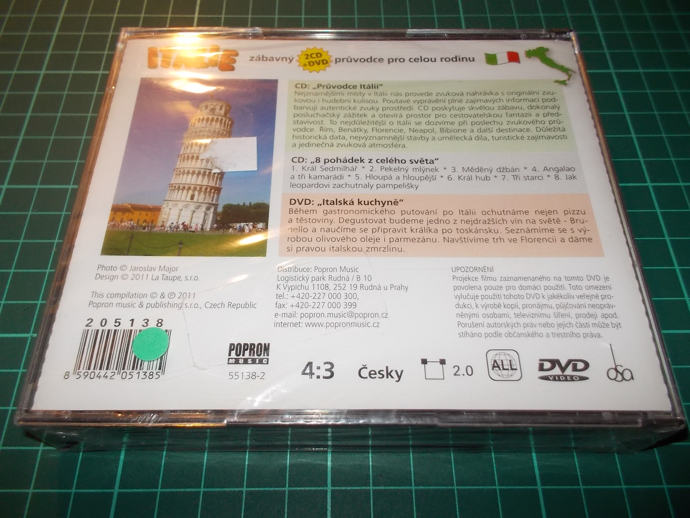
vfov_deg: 48.2
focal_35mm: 29
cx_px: 345
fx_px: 578
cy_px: 259
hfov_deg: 61.7
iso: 200
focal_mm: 4.1
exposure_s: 1/30
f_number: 3.3
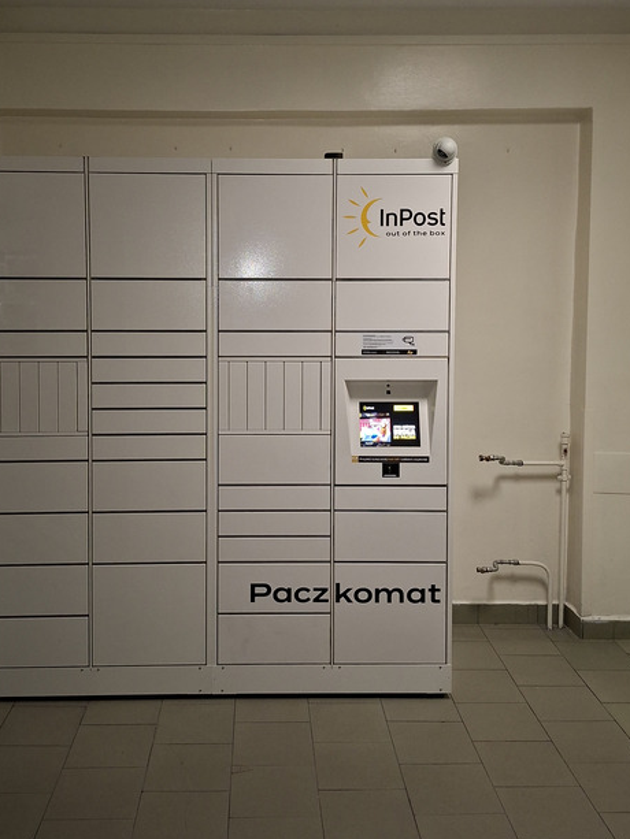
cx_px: 262
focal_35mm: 35
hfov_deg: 40.6
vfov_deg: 52.2
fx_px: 849
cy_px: 332
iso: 320
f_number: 1.8
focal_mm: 5.54
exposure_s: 1/100
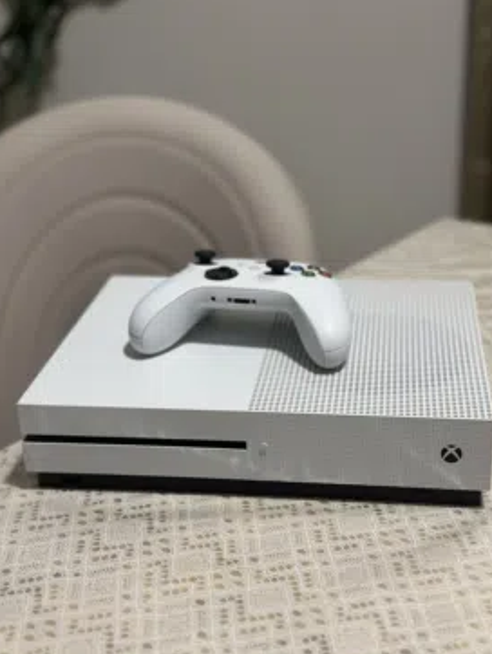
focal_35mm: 53
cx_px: 262
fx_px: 1003
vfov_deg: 36.1
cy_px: 331
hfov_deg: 27.5
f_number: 1.78
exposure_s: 1/50
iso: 125
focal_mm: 6.86
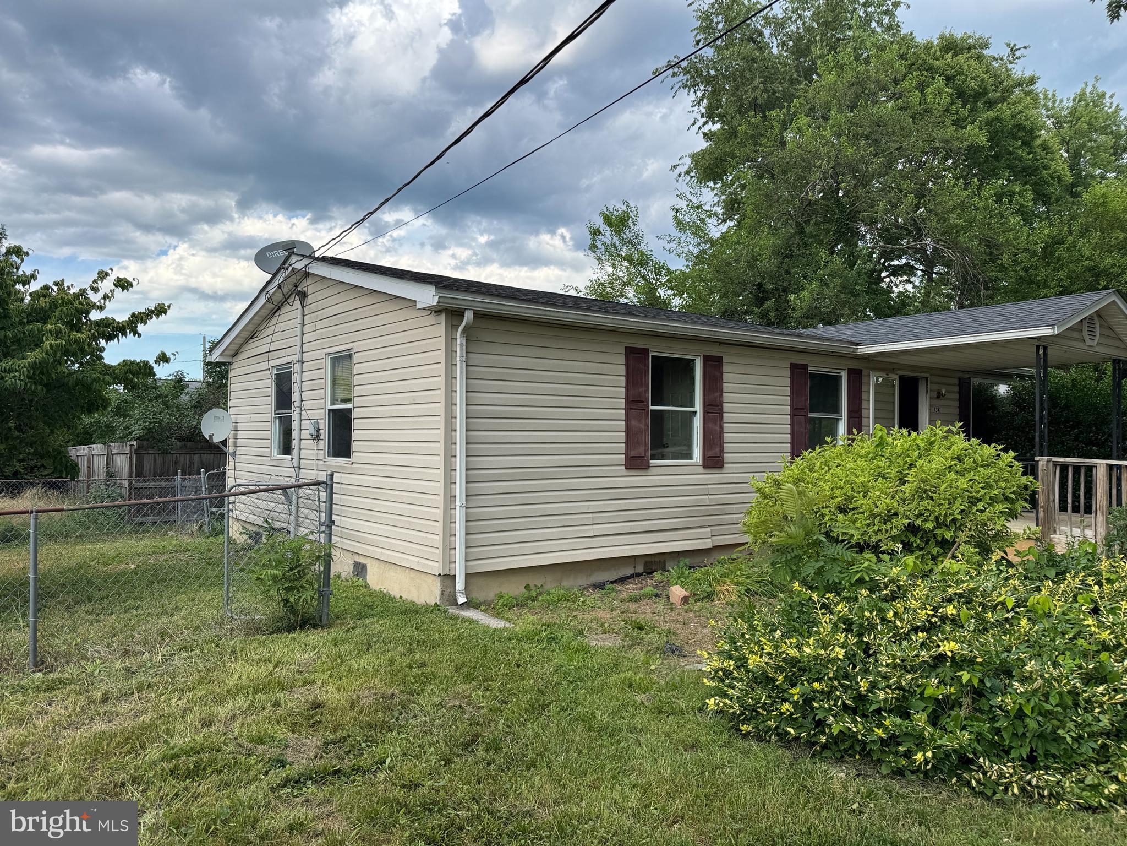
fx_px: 781
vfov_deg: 56.8
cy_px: 423
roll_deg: -2.6
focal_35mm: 24
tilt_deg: +0.7
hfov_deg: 71.6
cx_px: 564
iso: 80
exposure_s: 1/1637
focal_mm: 6.76
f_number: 1.78
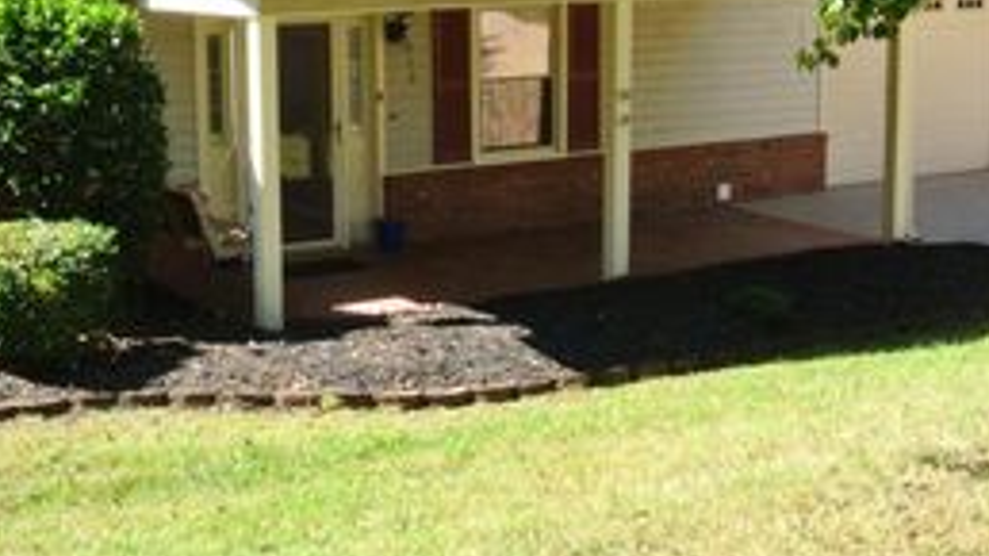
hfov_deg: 32.0
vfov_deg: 18.5
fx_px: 1704
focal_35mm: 65
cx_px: 299
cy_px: 188
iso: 400
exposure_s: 1/60
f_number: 16
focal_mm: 12.2
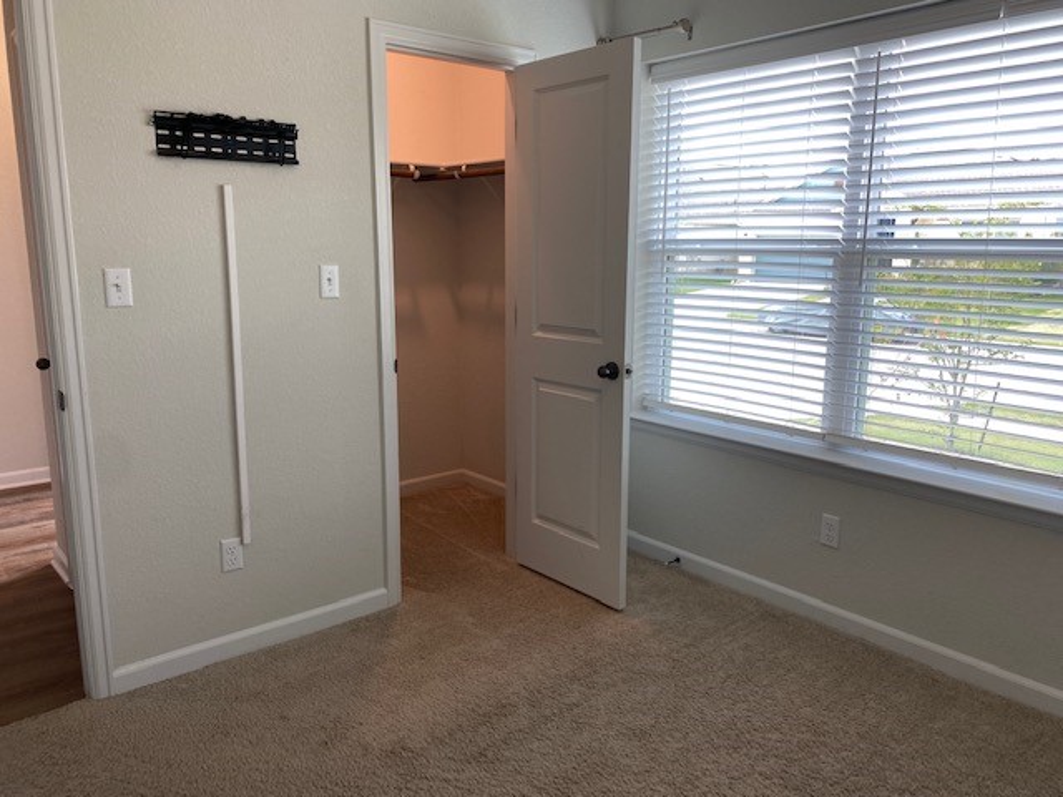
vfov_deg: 53.1
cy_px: 398
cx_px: 532
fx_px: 798
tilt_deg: -11.0
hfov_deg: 67.3
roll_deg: -0.6
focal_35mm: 26
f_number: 1.8
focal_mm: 4.25
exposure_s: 1/120
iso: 50
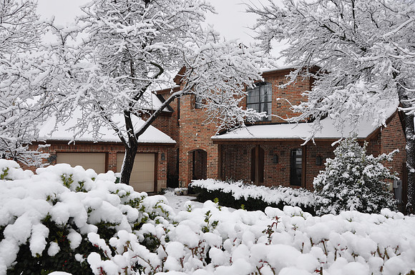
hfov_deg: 59.6
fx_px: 363
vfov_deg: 41.6
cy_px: 138
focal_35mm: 32
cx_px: 208
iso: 200
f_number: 8
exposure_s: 1/250
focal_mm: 21
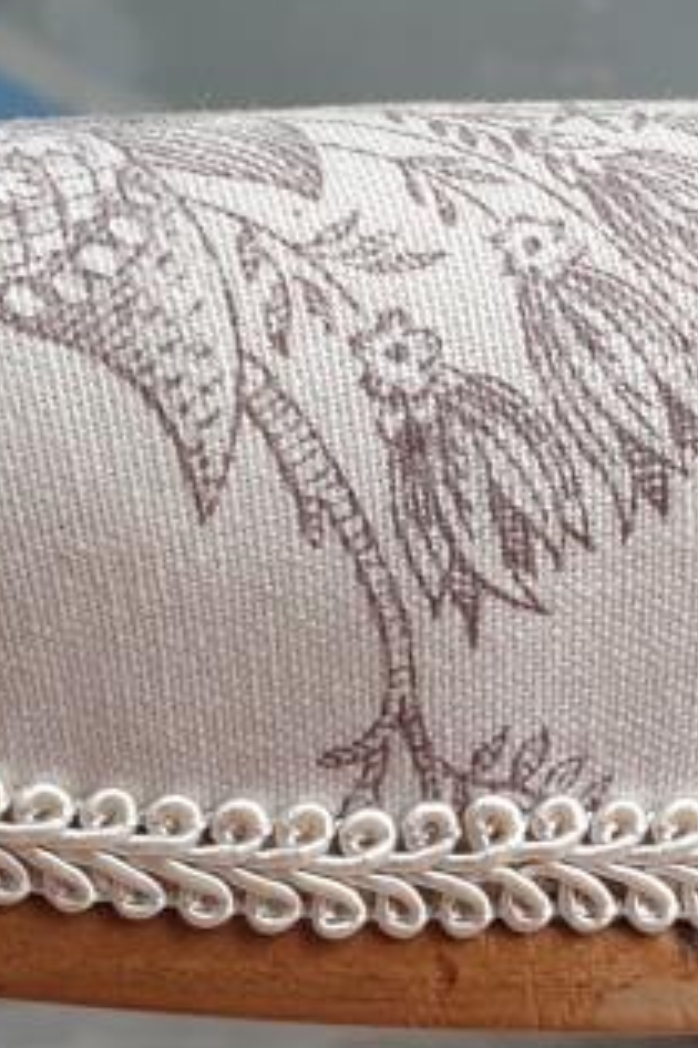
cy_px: 492
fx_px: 2559
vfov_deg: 23.1
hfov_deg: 15.4
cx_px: 592
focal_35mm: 88
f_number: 2.4
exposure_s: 1/50
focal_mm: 4.3
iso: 125
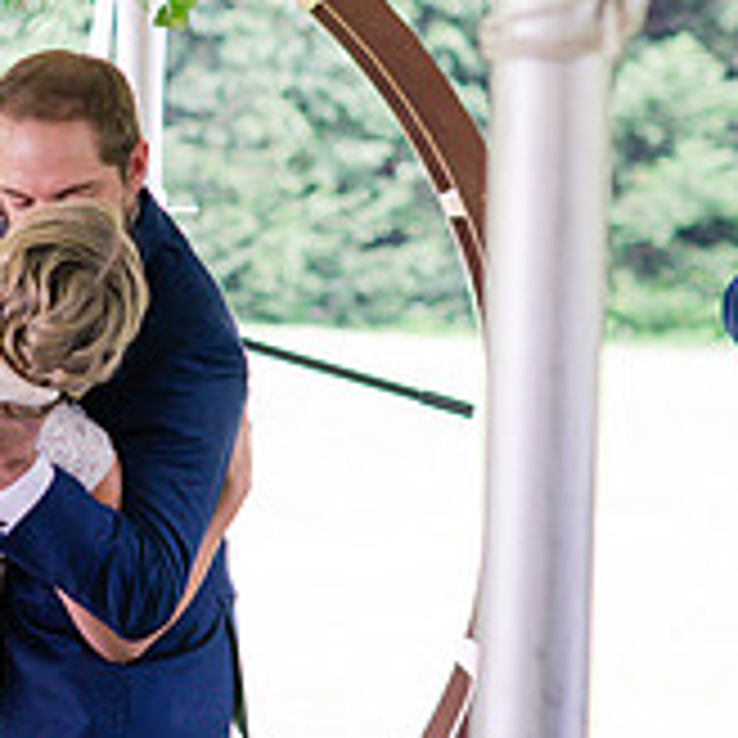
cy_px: 227
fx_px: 6151
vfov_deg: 6.9
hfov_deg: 6.9
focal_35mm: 255
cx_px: 104
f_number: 3.2
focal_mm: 85
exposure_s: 1/250
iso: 500
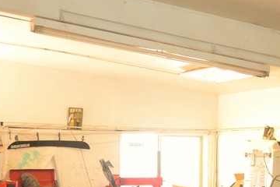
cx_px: 192
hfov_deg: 20.3
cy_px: 215
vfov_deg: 13.4
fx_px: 778
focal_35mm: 100
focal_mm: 24
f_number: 4
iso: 1100
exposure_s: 1/60
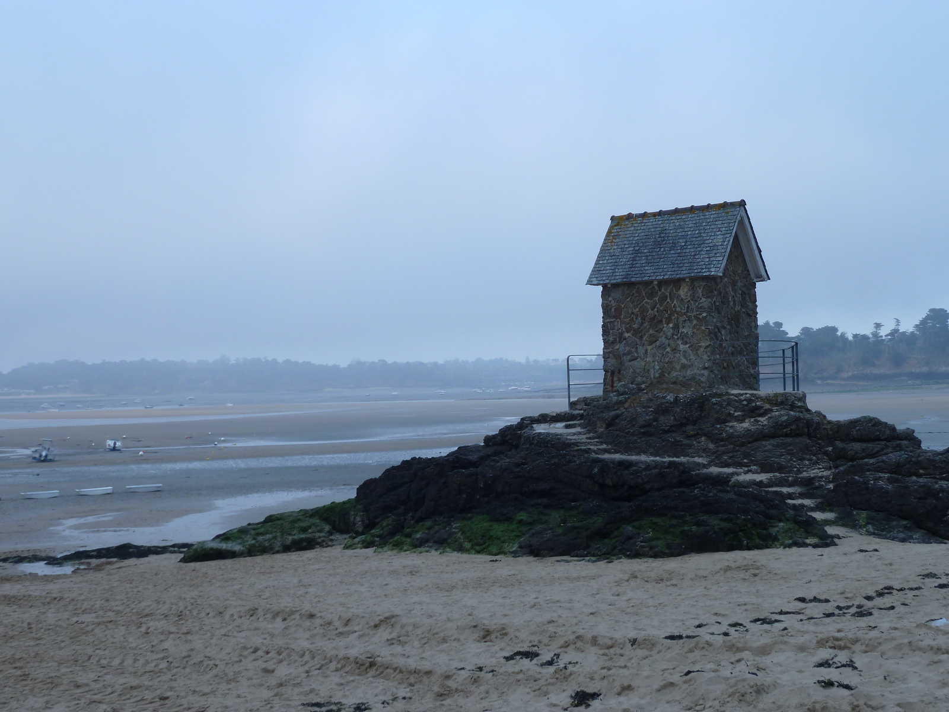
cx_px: 474
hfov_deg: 39.7
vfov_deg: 30.3
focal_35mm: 48
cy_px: 356
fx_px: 1316
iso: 80
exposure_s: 1/100
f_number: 4
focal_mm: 7.9
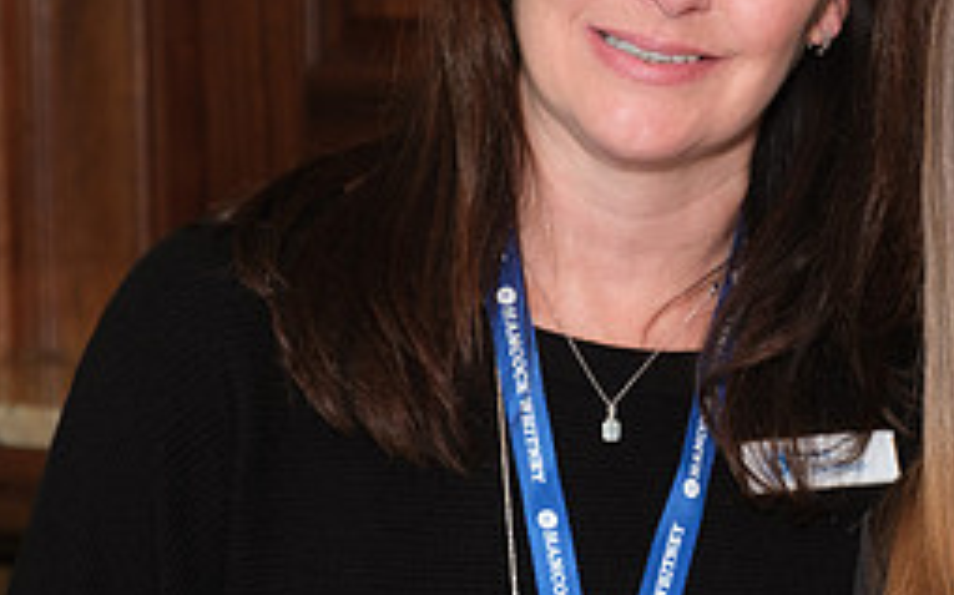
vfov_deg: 7.5
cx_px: 890
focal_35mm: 174
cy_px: 264
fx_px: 4521
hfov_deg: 11.9
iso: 1000
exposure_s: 1/125
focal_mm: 50
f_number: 4
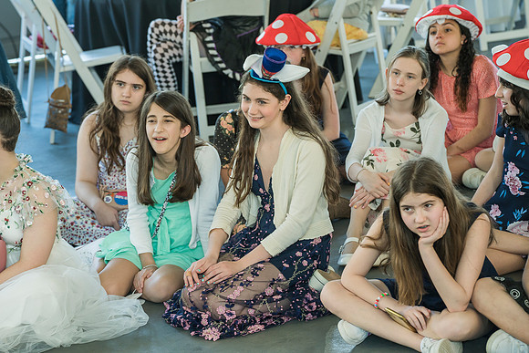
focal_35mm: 118
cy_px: 176
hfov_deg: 17.3
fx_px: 1734
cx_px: 264
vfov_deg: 11.6
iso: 800
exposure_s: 1/160
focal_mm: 118
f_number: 5.6
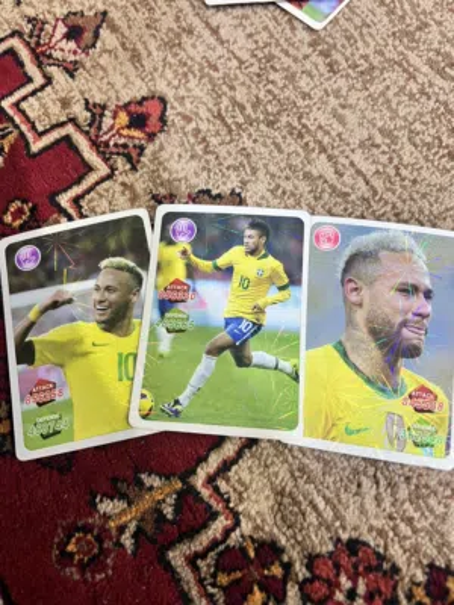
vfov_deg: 67.3
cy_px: 302
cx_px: 227
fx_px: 455
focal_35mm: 26
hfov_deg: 53.1
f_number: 1.5
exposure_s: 1/60
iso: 250
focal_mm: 5.7
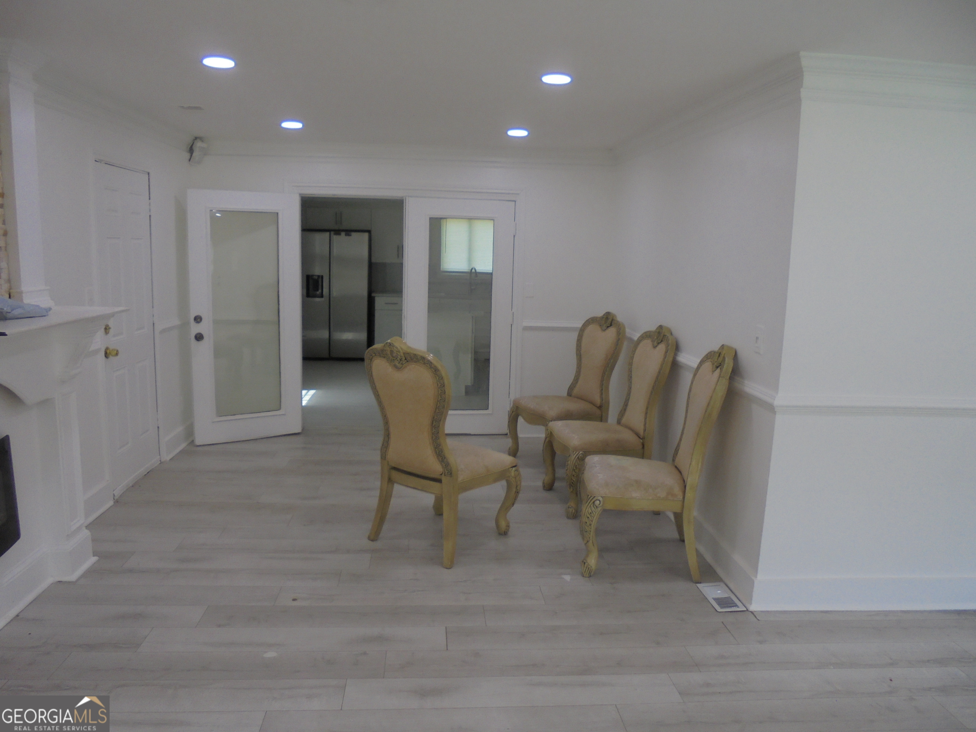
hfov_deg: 67.3
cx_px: 488
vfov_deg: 53.1
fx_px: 733
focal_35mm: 26
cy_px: 366
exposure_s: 1/50
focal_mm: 4.6
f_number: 3.5
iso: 100
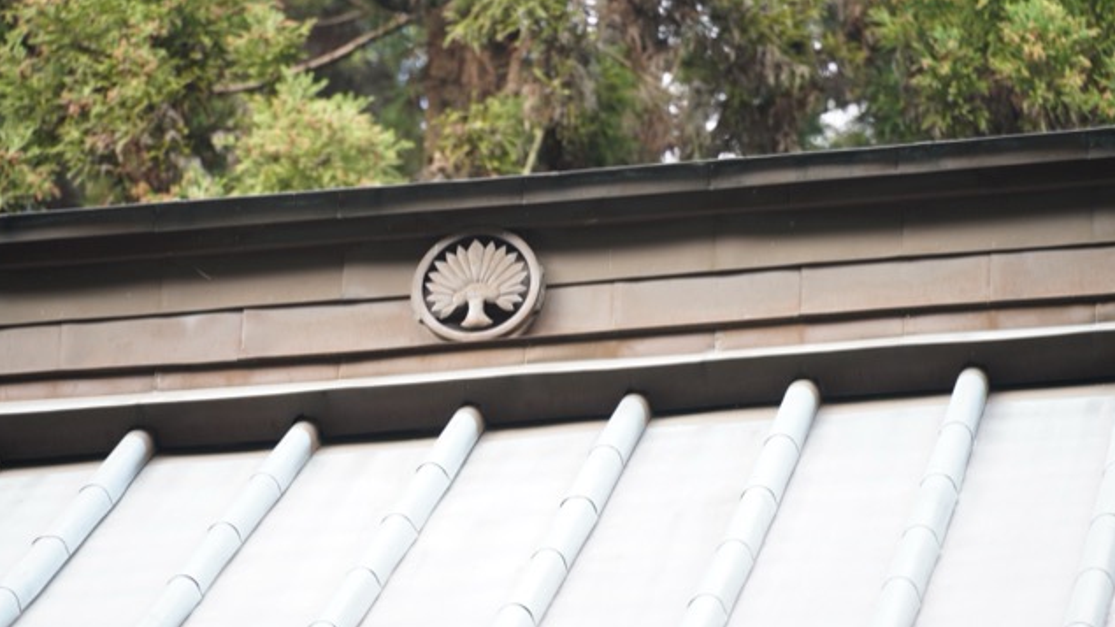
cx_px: 557
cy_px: 272
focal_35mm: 211
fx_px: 6238
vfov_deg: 5.8
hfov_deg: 10.2
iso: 1600
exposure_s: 1/250
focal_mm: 200
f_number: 5.6
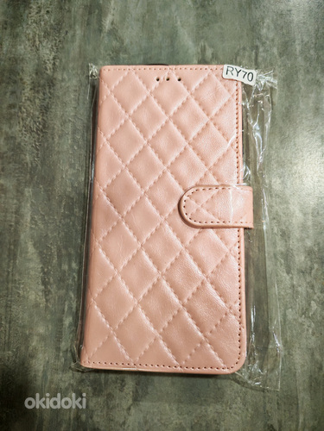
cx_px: 162
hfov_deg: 51.4
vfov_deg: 65.3
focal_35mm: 27
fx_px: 337
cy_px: 216
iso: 1250
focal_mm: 6.12
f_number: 1.9
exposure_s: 1/50
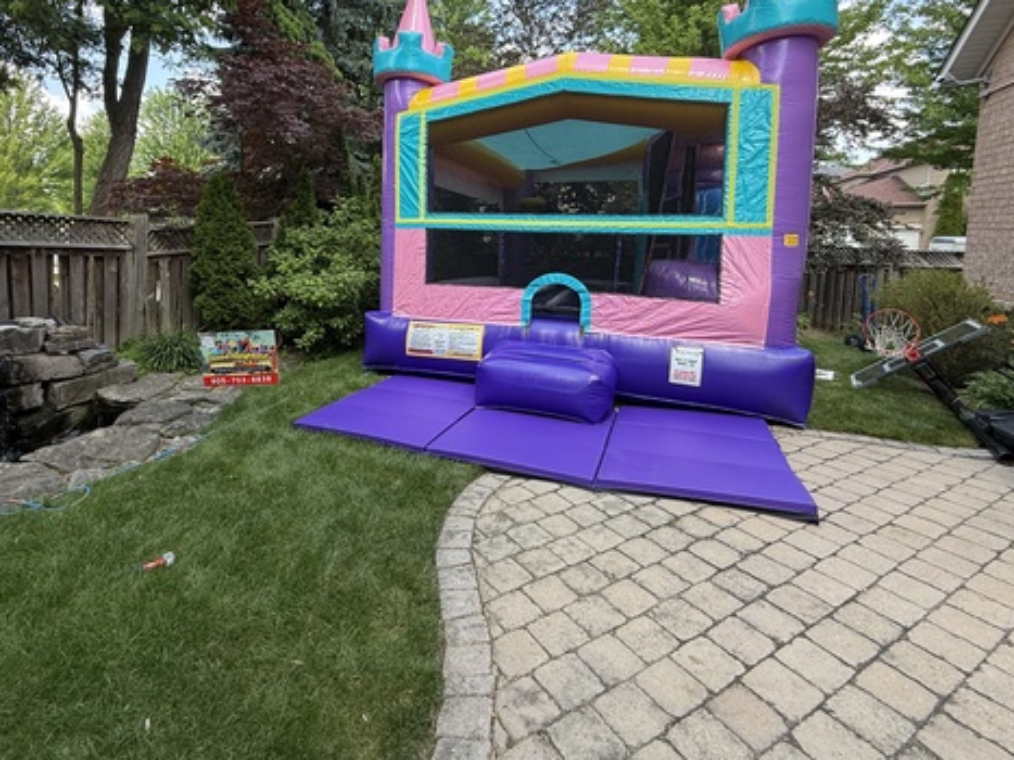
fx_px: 527
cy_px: 287
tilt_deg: -6.0
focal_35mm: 18
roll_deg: +0.8
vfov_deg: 70.5
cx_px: 456
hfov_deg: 87.5
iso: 50
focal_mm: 2.22
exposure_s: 1/251
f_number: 2.2
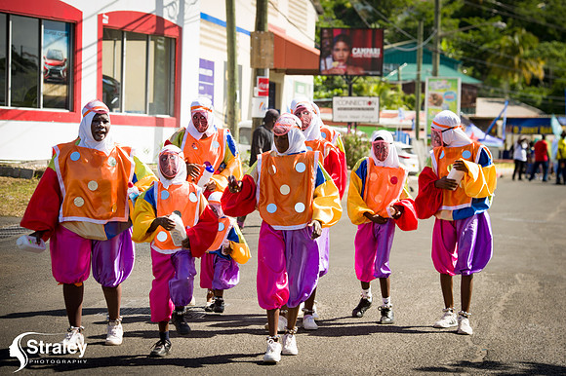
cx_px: 283
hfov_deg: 19.5
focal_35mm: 105
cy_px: 188
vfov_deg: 13.0
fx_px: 1650
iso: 100
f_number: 6.3
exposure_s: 1/250
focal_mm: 105
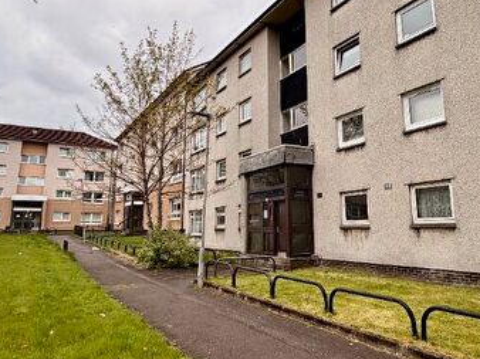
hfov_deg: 61.6
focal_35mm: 29
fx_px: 402
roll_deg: -0.6
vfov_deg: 48.0
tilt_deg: +11.7
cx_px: 260
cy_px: 154
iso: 20
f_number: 2.2
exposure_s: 1/876
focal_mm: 2.22
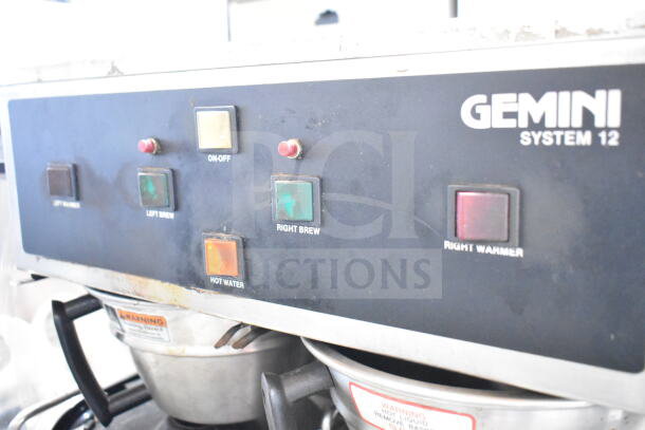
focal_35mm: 36
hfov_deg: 53.1
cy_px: 215
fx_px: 645
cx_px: 322
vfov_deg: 36.9
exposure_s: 1/40
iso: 14400
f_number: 3.8
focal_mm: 24
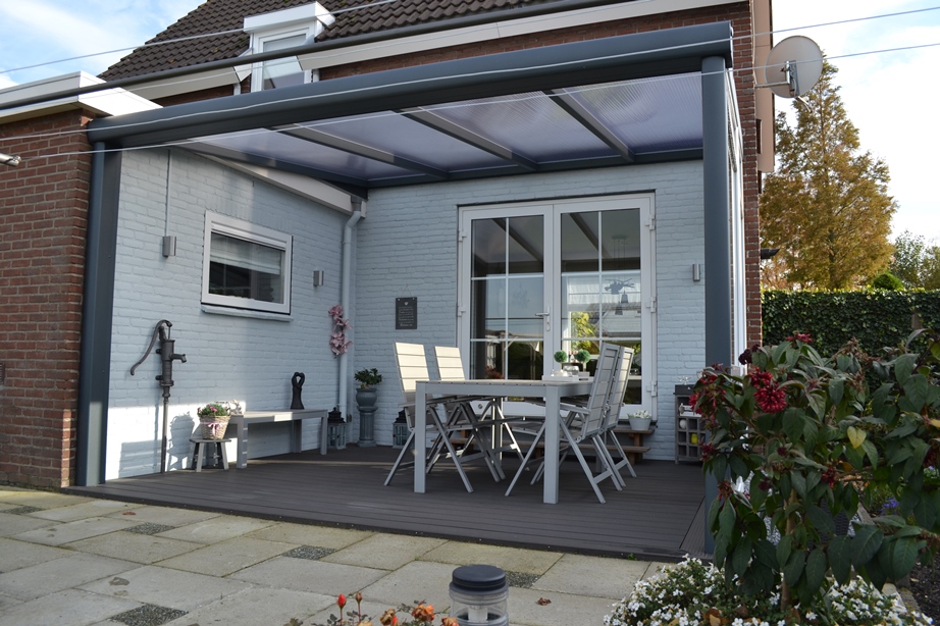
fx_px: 705
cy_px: 313
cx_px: 470
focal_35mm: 27
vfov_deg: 47.9
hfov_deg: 67.4
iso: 100
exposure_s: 1/160
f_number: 5.6
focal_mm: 18
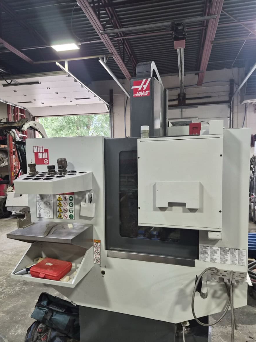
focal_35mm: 25
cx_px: 128
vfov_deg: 69.3
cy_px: 185
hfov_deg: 54.9
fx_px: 247
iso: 250
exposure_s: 1/120
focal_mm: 5.4
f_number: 1.8
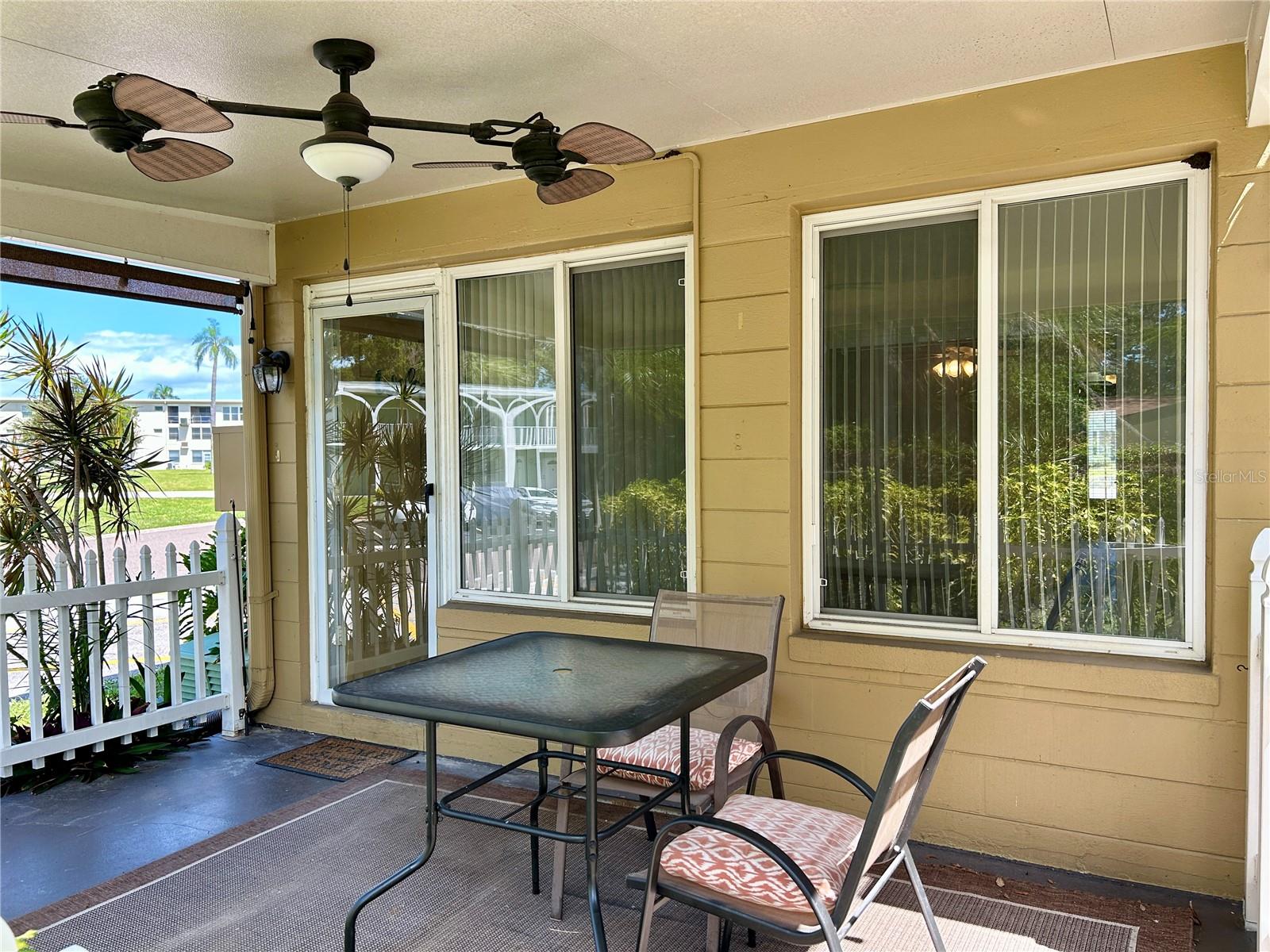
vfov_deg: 53.1
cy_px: 476
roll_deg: +0.5
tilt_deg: -1.8
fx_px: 954
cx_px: 635
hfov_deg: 67.3
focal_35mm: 26
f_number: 1.5
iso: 50
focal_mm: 5.7
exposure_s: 1/528
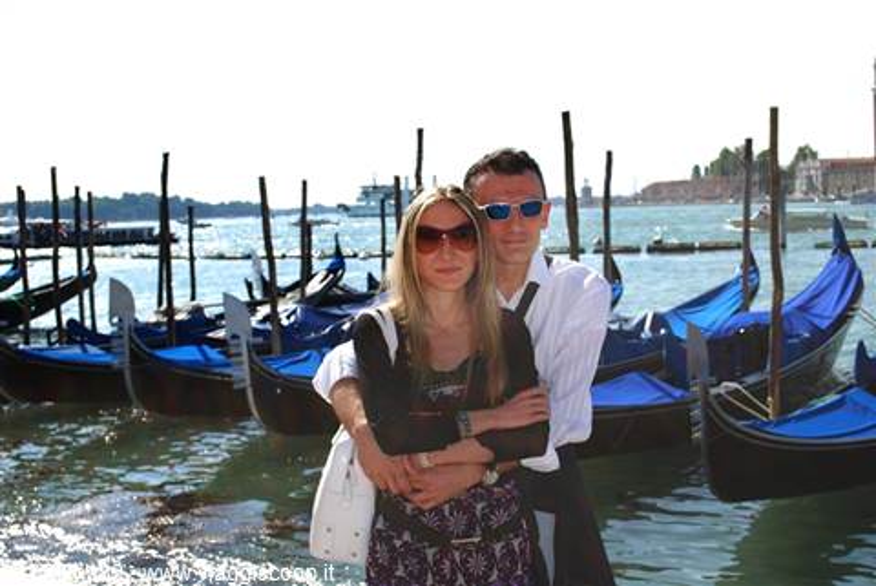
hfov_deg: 41.1
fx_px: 1169
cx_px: 438
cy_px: 293
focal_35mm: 48
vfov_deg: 28.1
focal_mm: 32
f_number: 8
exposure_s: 1/200
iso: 100
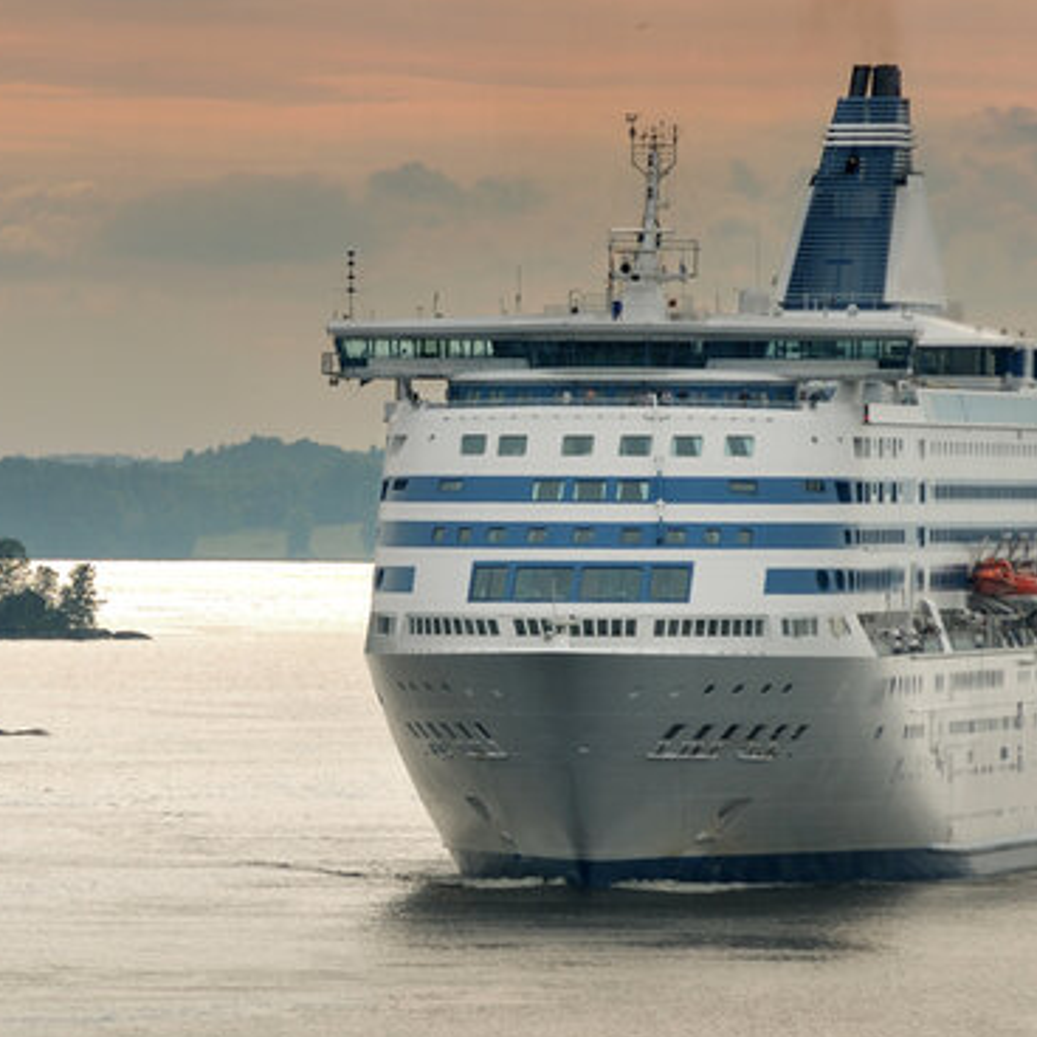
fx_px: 18810
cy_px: 502
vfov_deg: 3.2
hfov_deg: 3.2
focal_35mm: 555
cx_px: 409
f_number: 5.6
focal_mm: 200
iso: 100
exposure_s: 1/500
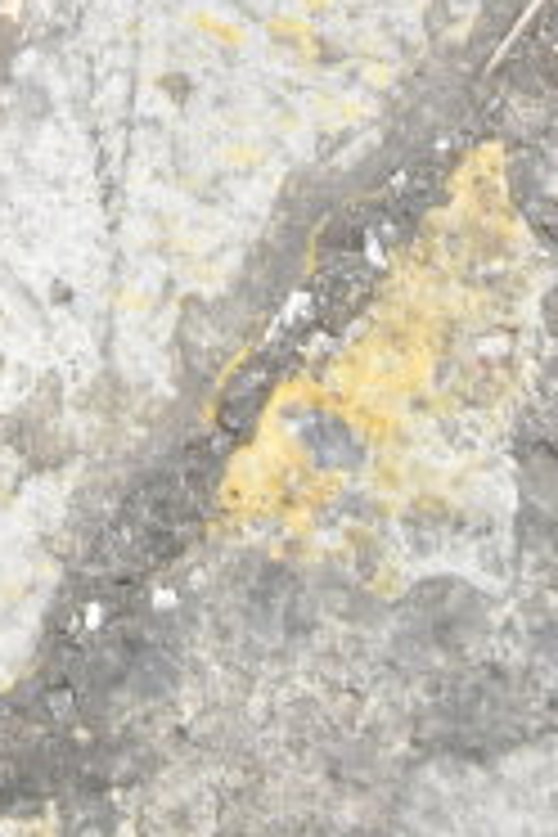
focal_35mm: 162
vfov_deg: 10.8
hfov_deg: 8.2
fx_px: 3766
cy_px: -1159
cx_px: -374
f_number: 7.1
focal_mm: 22
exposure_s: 1/200
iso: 6400
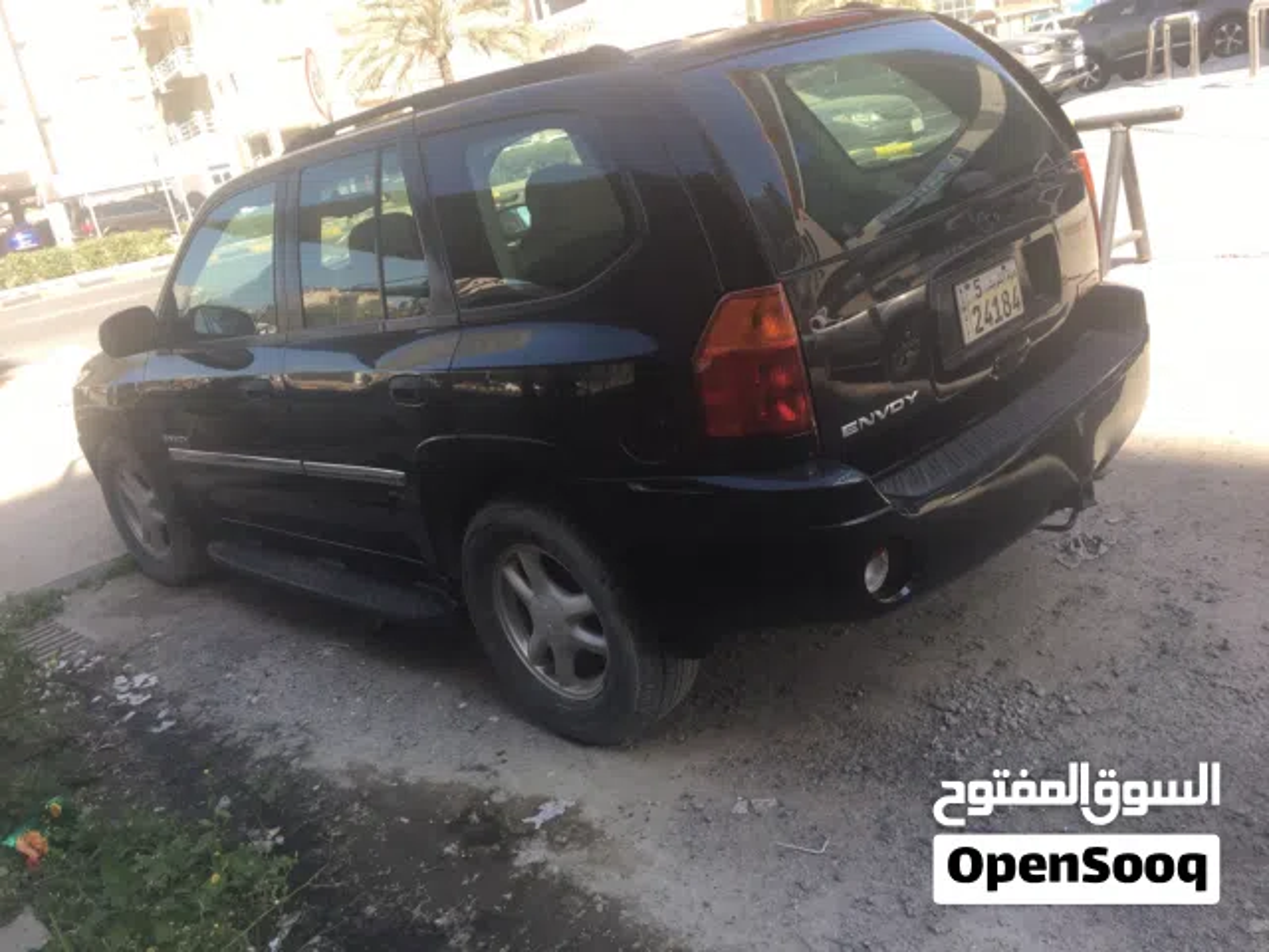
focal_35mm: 29
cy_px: 476
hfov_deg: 61.7
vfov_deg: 48.2
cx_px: 634
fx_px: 1063
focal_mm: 4.15
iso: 25
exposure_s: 1/301
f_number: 2.2
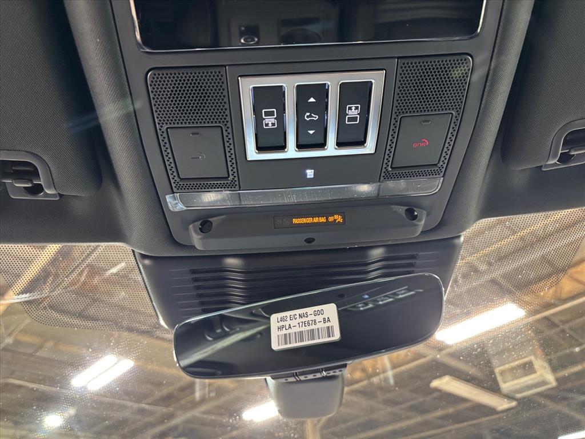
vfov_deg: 53.1
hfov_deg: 67.3
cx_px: 292
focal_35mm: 26
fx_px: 439
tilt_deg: +37.9
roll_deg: +4.4
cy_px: 220
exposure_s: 1/56
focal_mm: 5.96
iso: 500
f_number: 1.6
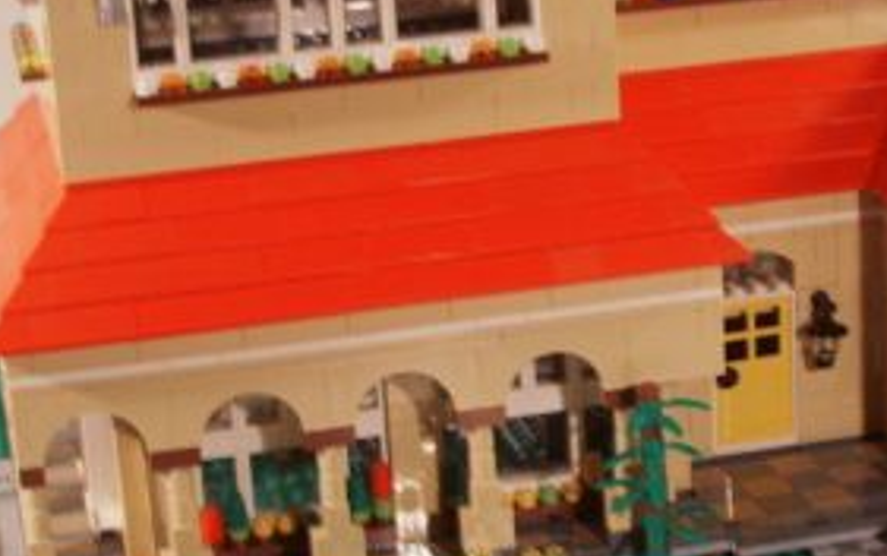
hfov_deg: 22.1
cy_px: 190
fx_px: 2274
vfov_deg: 13.9
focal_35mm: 94
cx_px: 439
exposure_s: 1/10
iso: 63
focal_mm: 6.6
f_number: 3.5
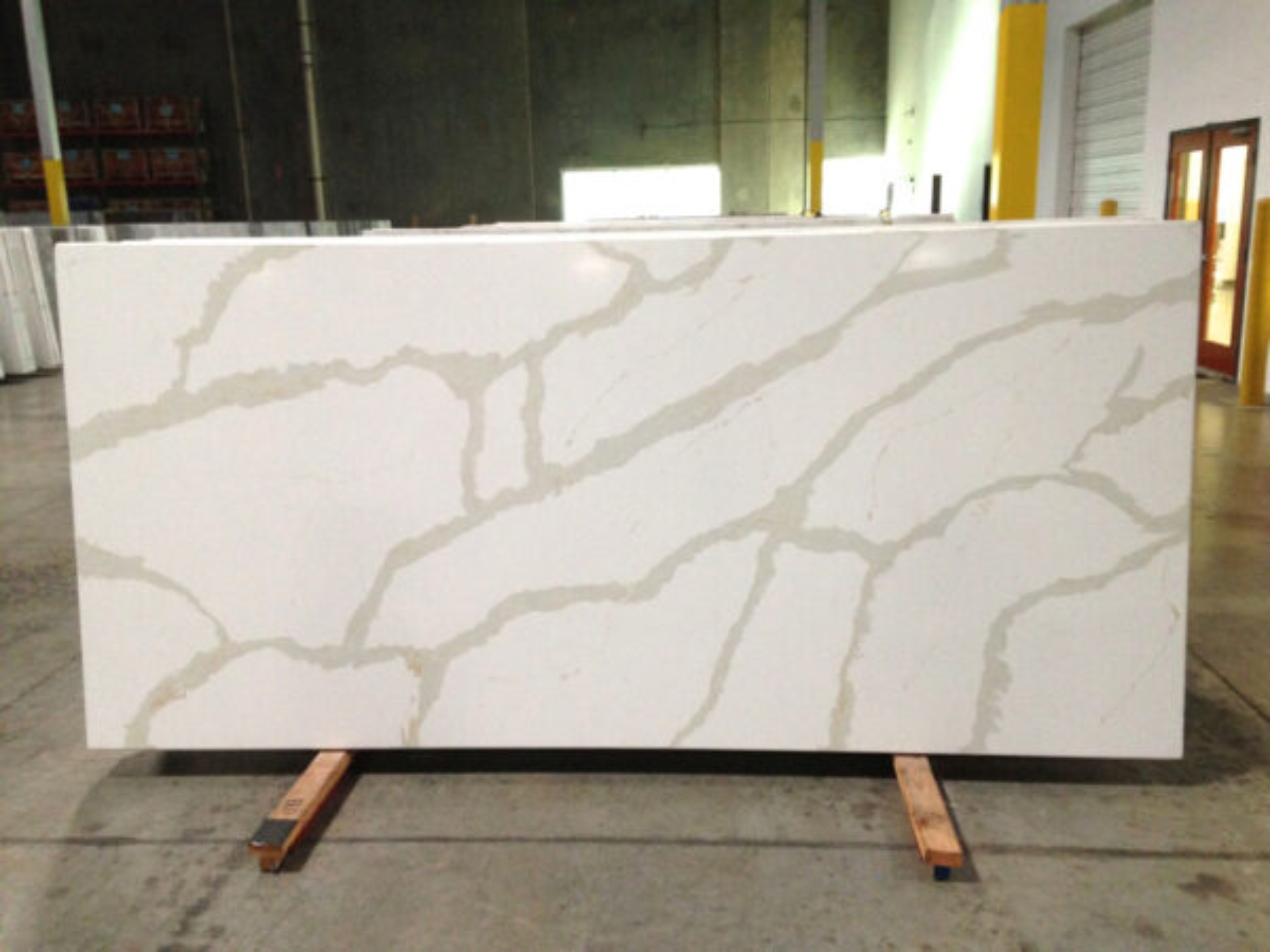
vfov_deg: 42.9
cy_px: 476
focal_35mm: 33
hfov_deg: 55.4
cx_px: 635
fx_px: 1211
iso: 250
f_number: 2.4
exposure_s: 1/20
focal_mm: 4.12
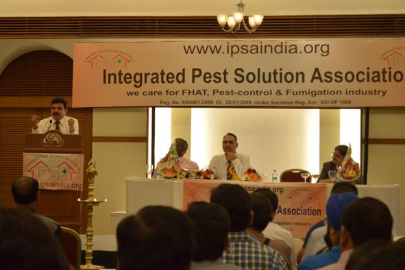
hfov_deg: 24.3
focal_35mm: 84
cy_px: 135
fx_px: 939
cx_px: 202
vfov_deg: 16.4
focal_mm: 55
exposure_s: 1/50
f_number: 5.6
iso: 1000
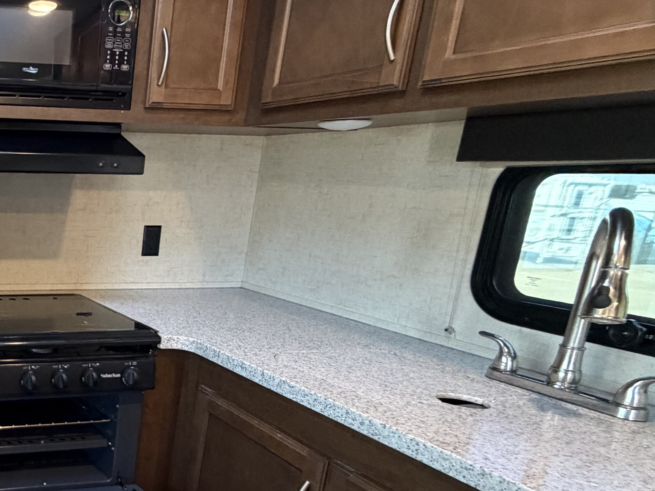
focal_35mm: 31
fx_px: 587
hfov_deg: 44.5
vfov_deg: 45.1
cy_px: 308
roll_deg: -2.4
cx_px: -65
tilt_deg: -13.2
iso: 400
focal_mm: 2.22
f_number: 2.2
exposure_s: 1/60
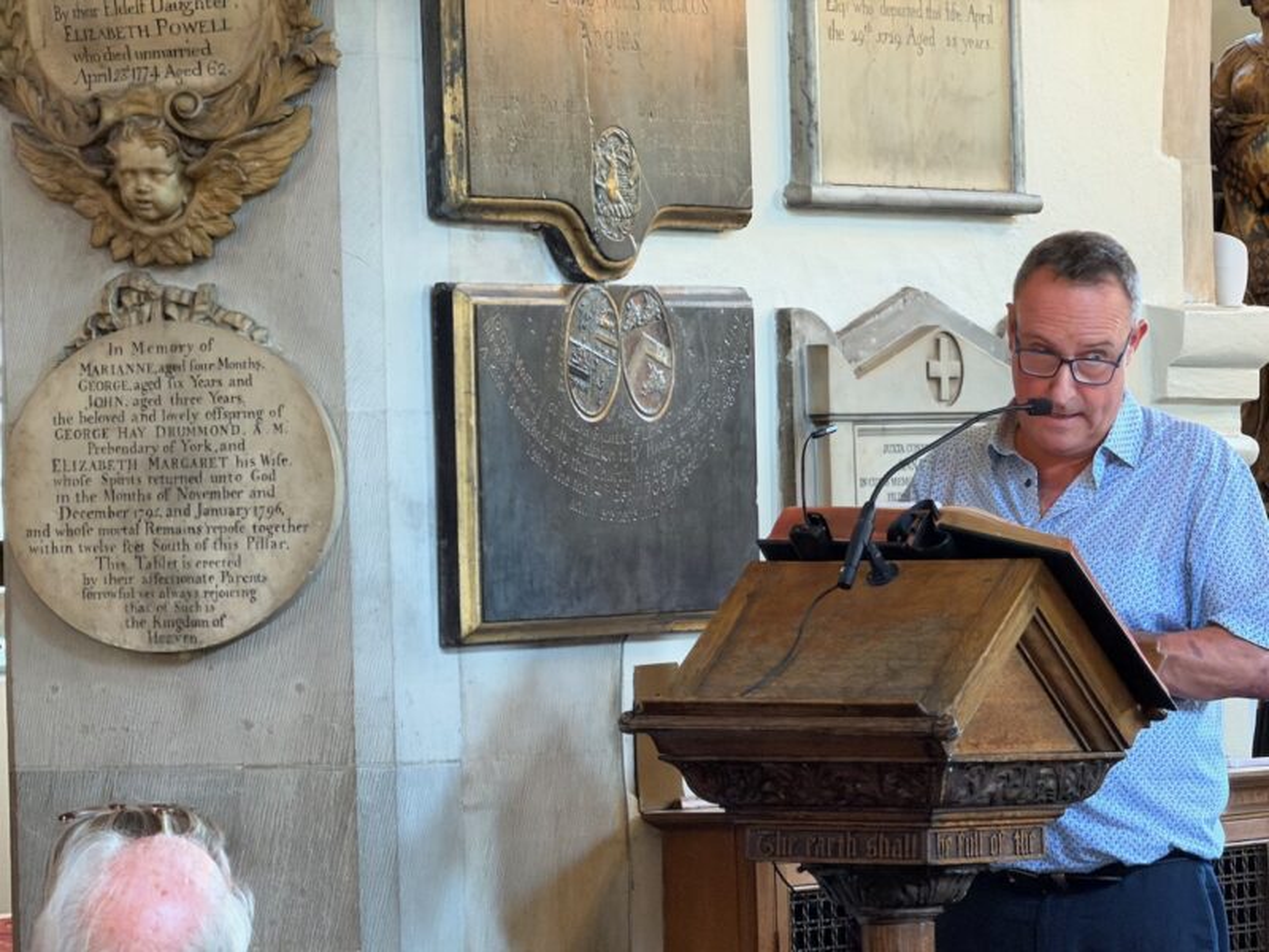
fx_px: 7332
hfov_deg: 9.9
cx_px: 634
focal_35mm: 200
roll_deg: +1.0
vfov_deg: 7.4
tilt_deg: -0.8
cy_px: 476
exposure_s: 1/50
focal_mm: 16.89
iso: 640
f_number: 2.8
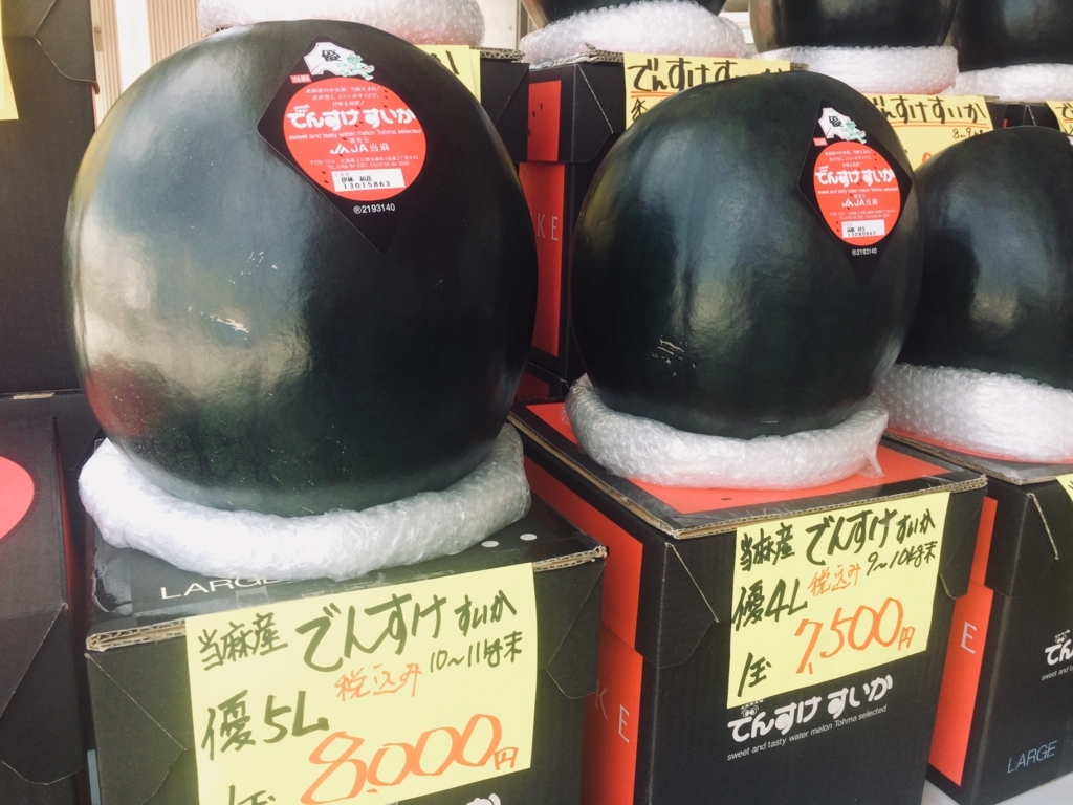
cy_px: 402
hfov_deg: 61.7
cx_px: 536
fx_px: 899
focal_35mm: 29
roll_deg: -0.9
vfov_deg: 48.2
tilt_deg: -17.1
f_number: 2.2
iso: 40
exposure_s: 1/120
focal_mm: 4.15
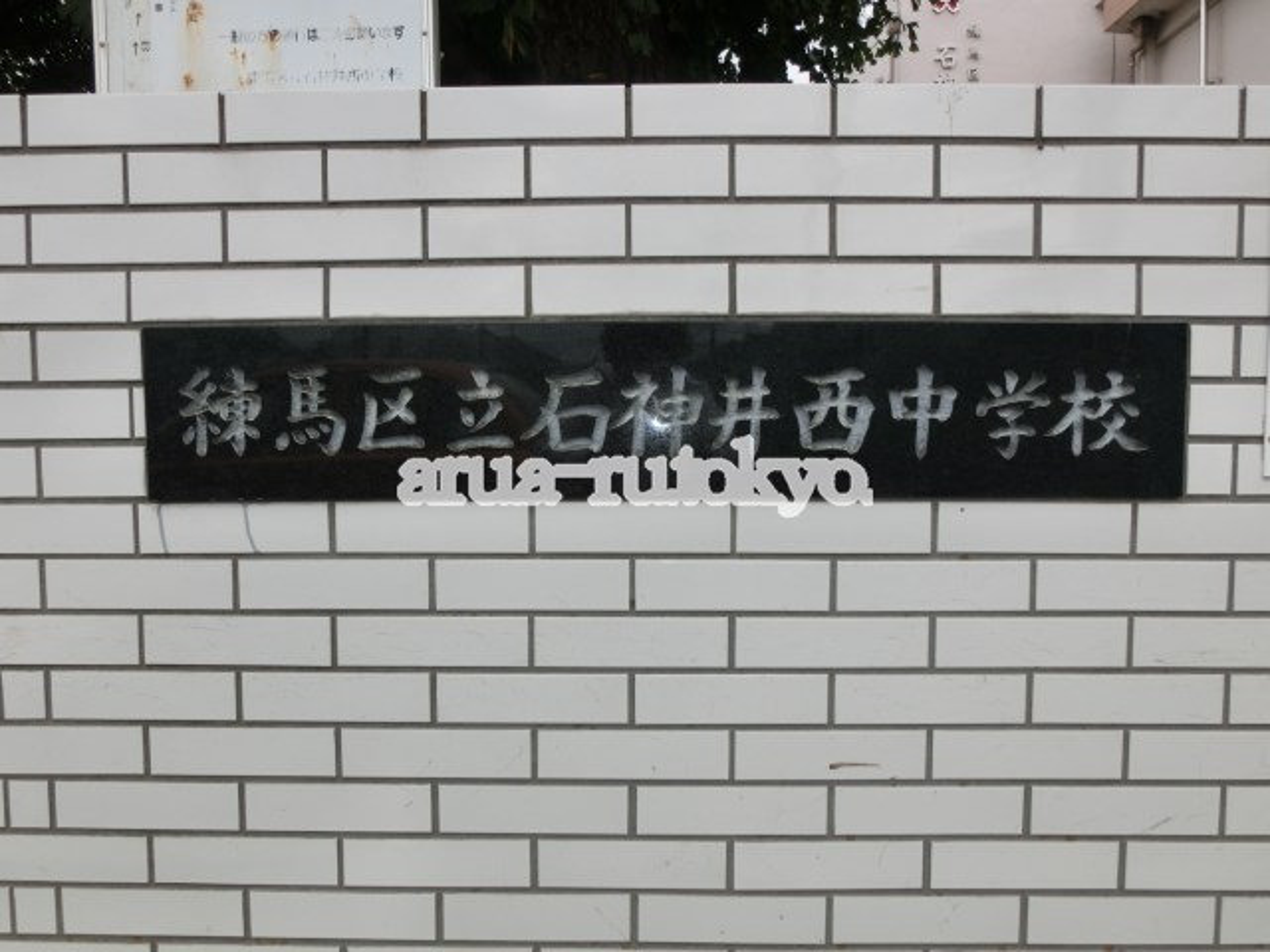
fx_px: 881
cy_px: 476
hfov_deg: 71.6
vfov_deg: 56.8
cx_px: 635
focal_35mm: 24
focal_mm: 4.24
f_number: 3
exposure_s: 1/800
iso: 80
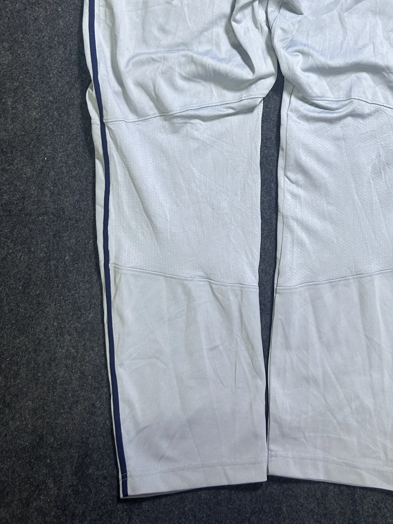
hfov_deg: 34.1
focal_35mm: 42
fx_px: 636
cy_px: 124
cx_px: 255
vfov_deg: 43.2
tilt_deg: -60.2
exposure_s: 1/50
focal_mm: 5.7
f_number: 1.5
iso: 125
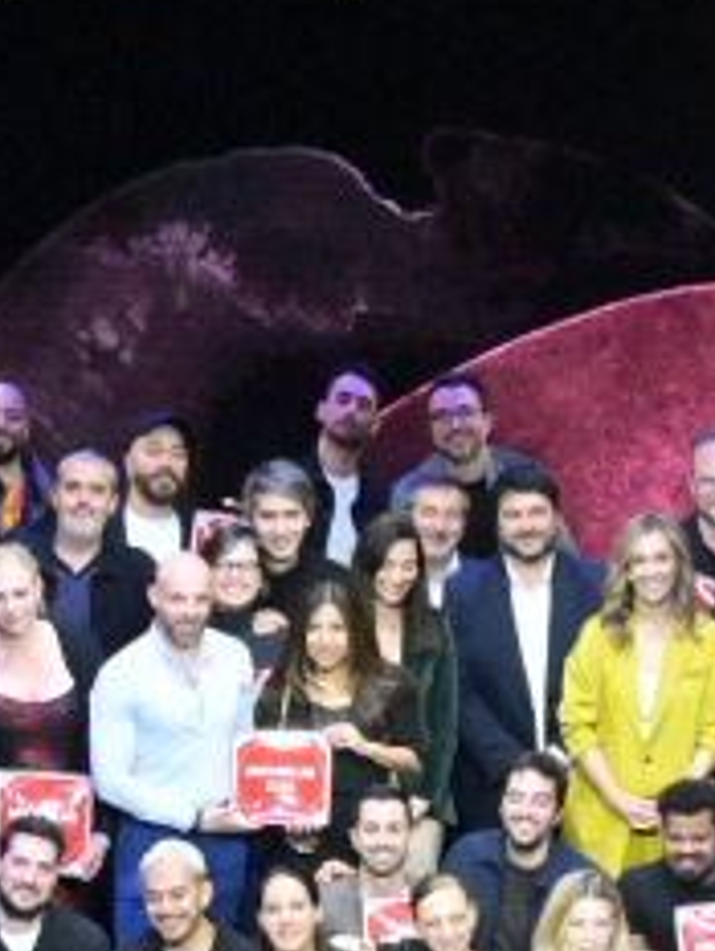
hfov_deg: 4.8
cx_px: 474
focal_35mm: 307
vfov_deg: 6.4
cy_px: 314
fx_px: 8447
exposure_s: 1/640
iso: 6400
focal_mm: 46
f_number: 8
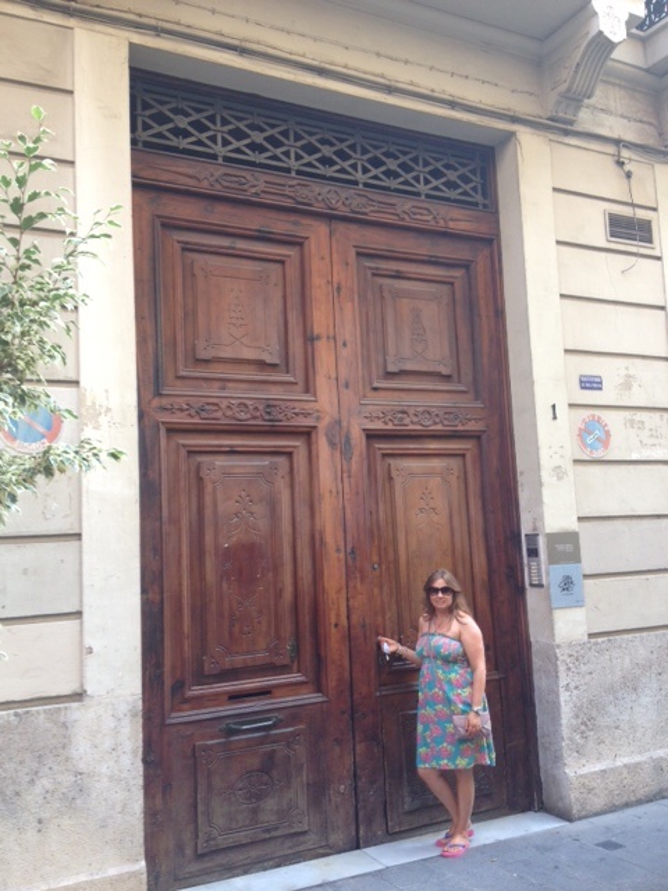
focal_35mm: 35
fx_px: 901
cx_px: 334
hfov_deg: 40.7
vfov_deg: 52.6
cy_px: 446
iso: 50
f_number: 2.4
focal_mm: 4.28
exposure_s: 1/40
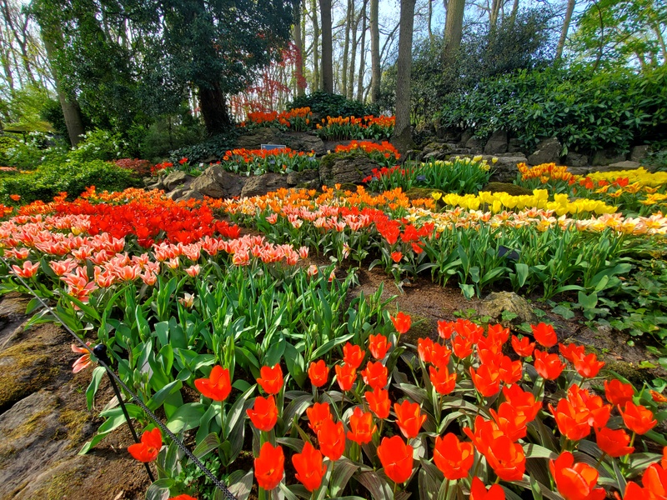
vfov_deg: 89.9
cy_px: 250
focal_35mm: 13
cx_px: 334
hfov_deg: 106.2
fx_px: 250
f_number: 2.2
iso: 50
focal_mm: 1.8
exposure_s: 1/189
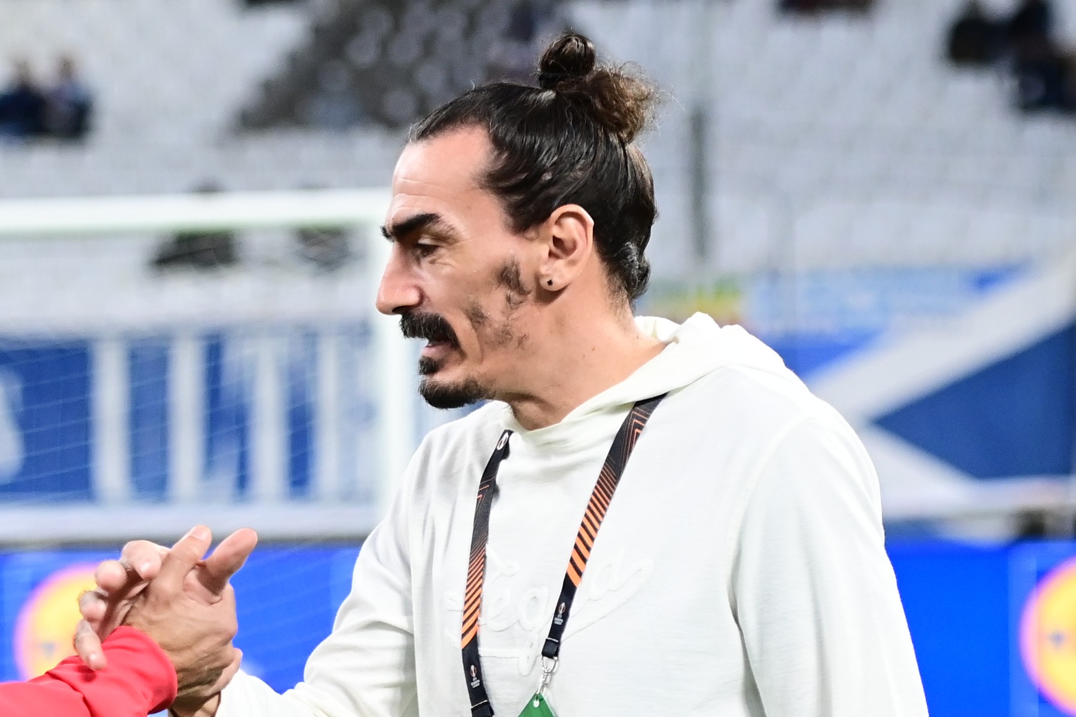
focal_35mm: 98
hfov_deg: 20.8
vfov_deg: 14.0
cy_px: 358
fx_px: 2929
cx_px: 538
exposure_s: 1/1000
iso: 2500
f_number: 2.8
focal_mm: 98
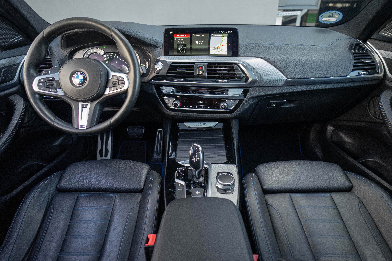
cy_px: 127
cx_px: 197
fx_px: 207
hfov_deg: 86.9
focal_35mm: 19
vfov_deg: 64.5
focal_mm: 18
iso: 1250
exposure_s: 1/125
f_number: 2.8
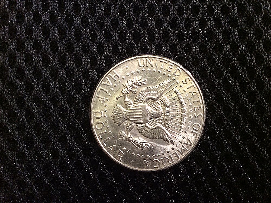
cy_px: 102
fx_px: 250
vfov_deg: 44.1
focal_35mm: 32
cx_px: 136
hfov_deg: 56.9
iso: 100
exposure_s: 1/24
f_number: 2.4
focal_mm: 3.3
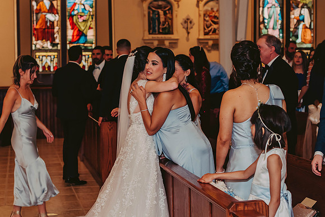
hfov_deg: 30.1
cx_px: 119
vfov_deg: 20.5
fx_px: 601
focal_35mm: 67
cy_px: 109
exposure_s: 1/125
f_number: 2.8
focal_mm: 50
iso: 800
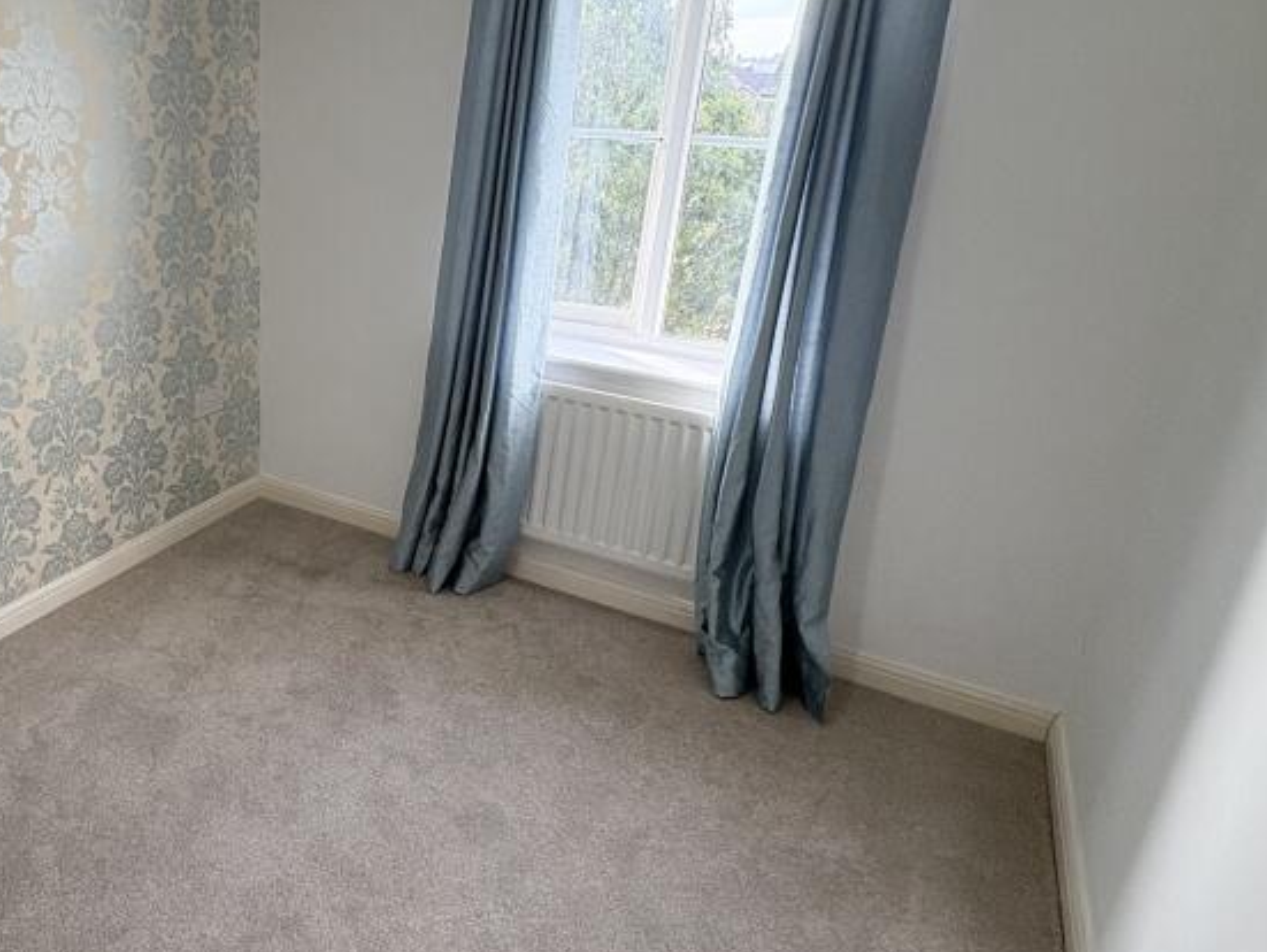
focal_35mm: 26
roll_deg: -1.7
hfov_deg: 63.7
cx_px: 333
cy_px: 435
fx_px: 952
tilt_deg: -20.7
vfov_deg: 53.0
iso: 125
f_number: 2.2
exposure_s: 1/112
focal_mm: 2.22
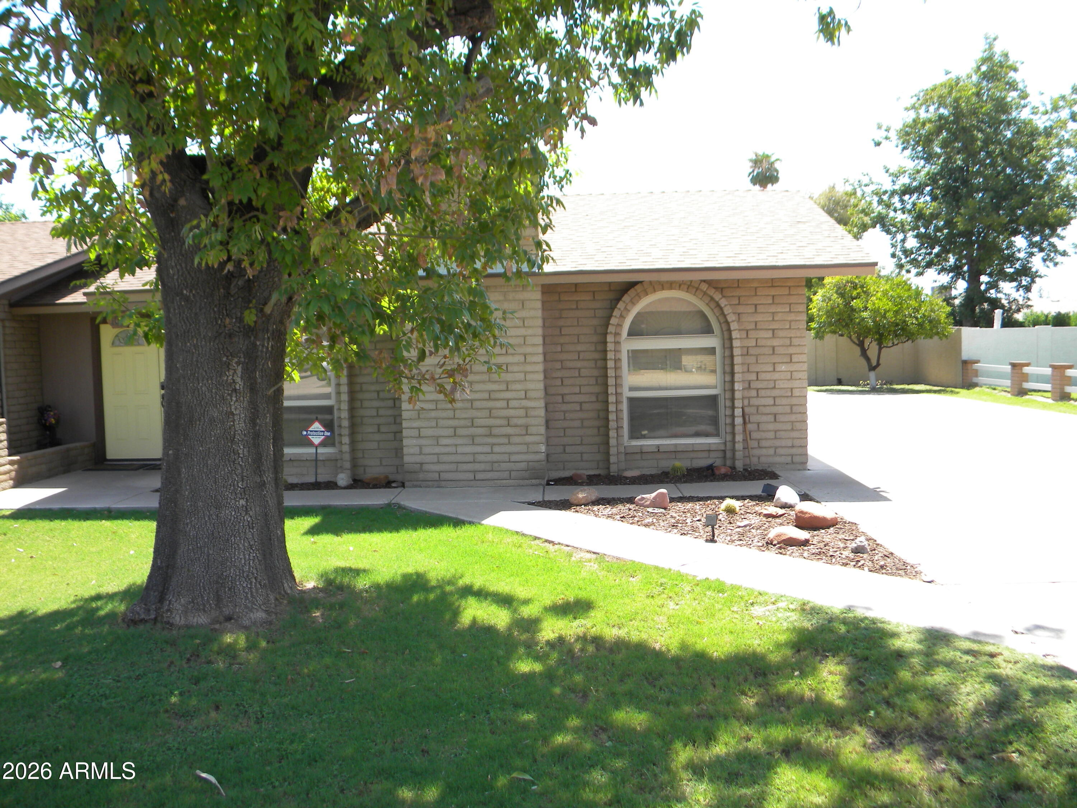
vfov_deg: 49.7
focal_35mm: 28
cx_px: 538
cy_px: 404
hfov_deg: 63.4
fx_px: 871
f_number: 3.5
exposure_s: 1/261
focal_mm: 5
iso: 80
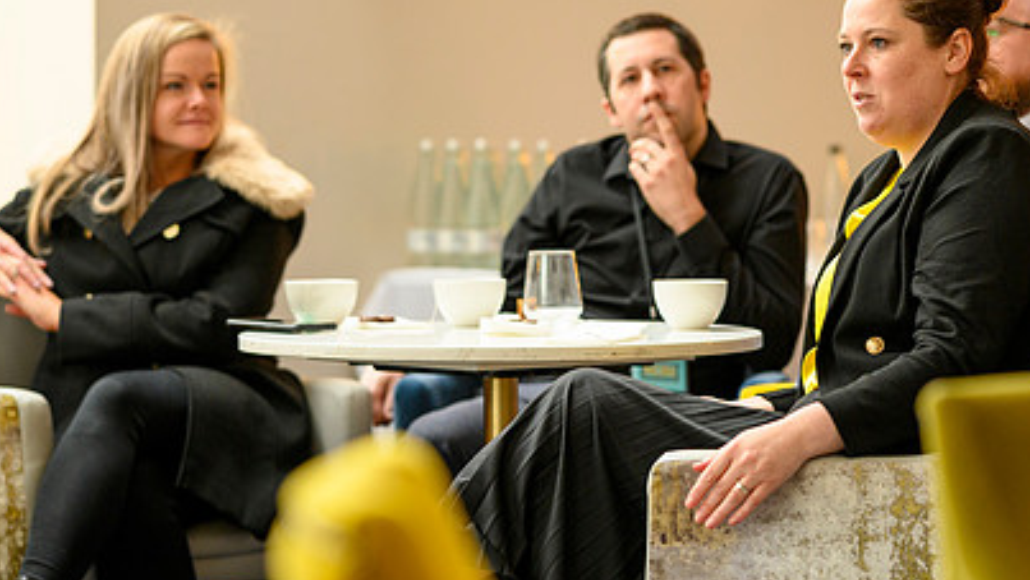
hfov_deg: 14.2
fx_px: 4125
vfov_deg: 8.0
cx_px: 582
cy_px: 178
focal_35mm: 151
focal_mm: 85
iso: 640
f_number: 2.2
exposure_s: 1/200
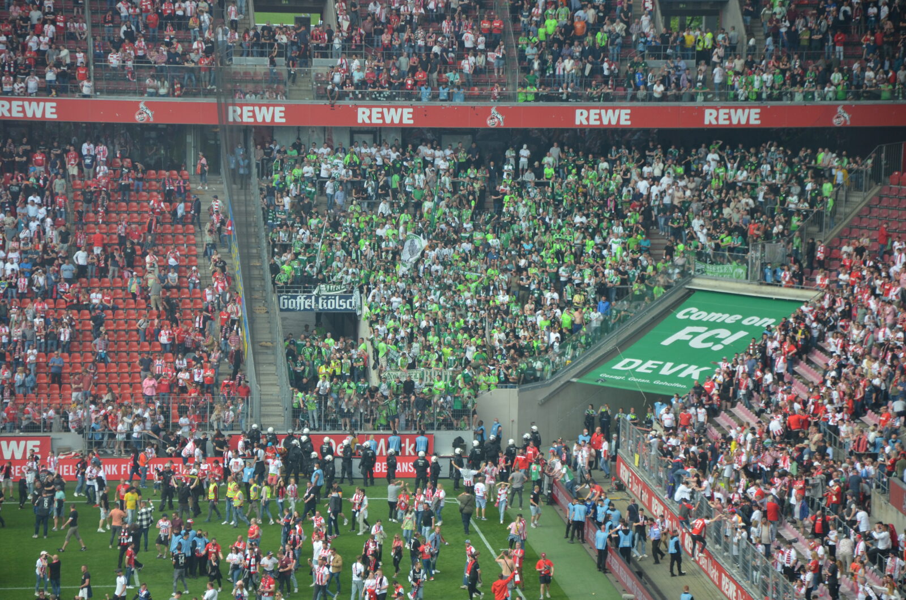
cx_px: 453
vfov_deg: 8.7
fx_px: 3956
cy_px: 300
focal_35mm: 158
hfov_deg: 13.1
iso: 400
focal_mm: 105
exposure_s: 1/500
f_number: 5.6
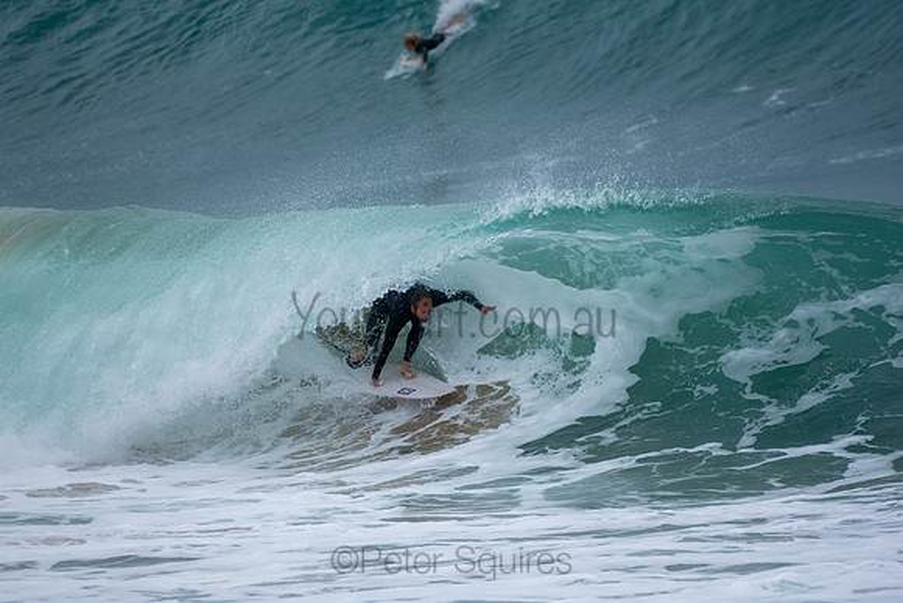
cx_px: 452
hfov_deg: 2.7
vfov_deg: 1.8
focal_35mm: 750
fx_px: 18816
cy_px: 302
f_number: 5.6
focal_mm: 500
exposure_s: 1/1250
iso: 280
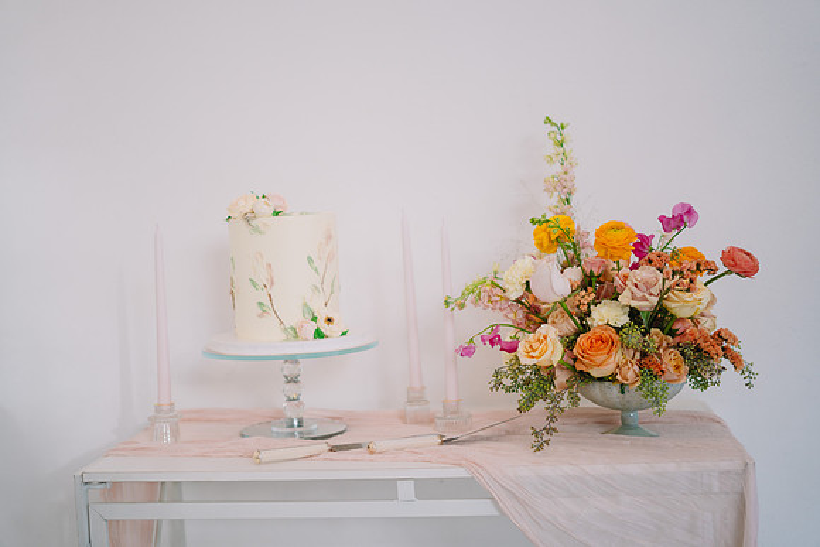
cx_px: 410
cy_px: 274
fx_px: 1139
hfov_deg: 39.6
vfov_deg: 27.0
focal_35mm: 50
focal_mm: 50
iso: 100
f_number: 1.8
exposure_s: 1/200
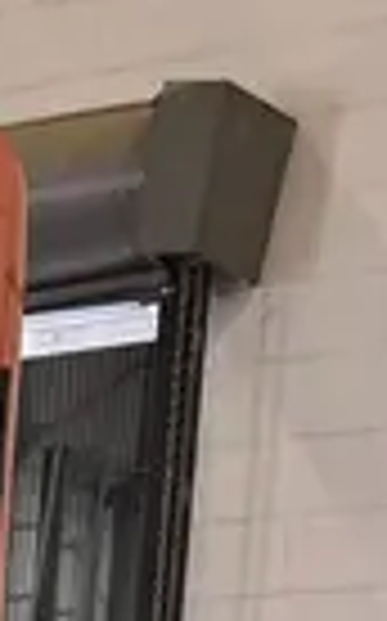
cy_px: 1460
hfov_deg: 7.7
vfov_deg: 11.8
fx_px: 2469
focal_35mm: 146
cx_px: -792
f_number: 1.5
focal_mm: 5.7
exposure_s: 1/60
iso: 80
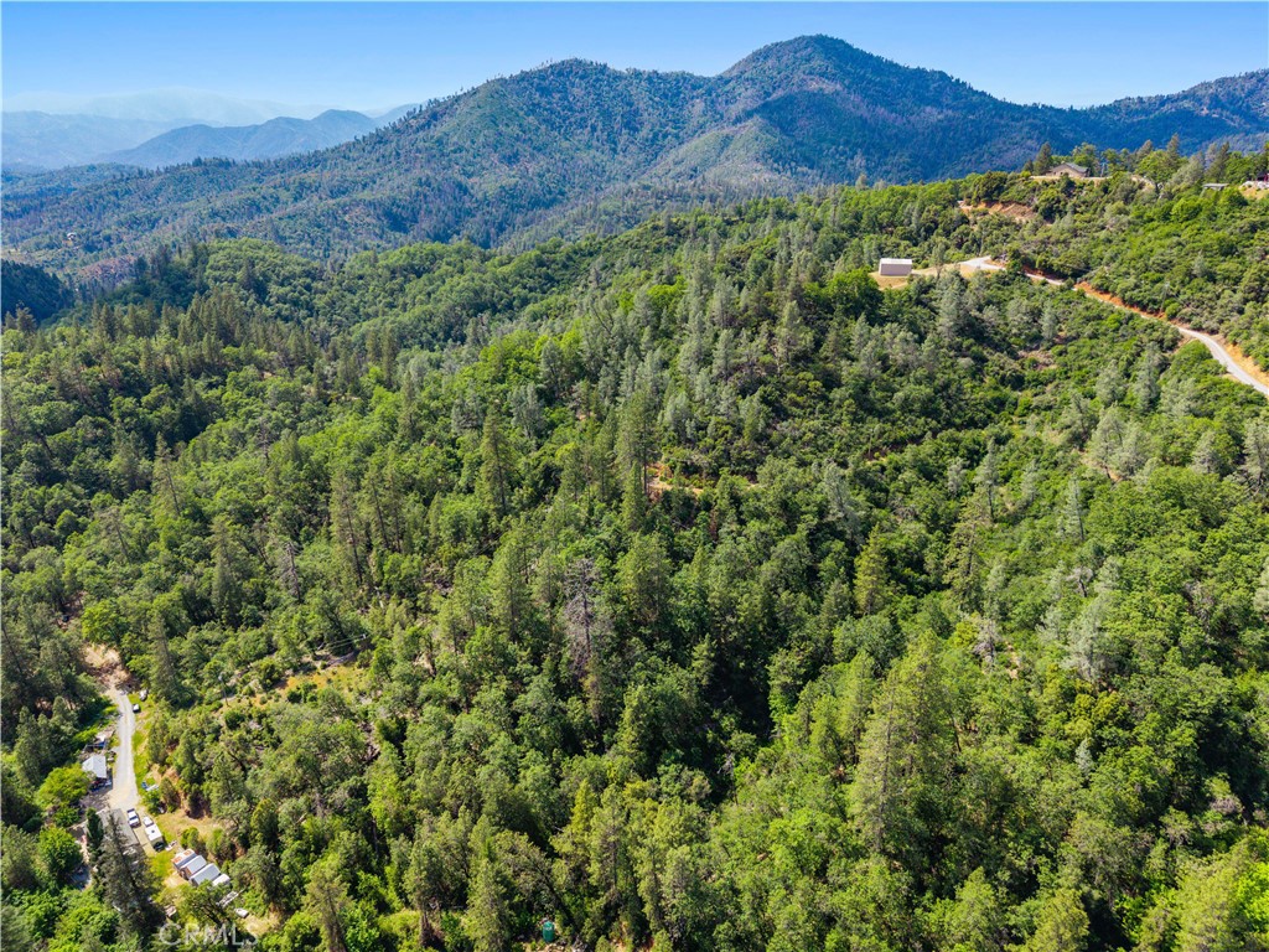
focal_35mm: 24
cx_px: 634
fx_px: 880
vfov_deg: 56.8
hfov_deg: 71.6
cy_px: 476
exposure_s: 1/1250
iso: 100
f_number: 1.8
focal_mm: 8.67
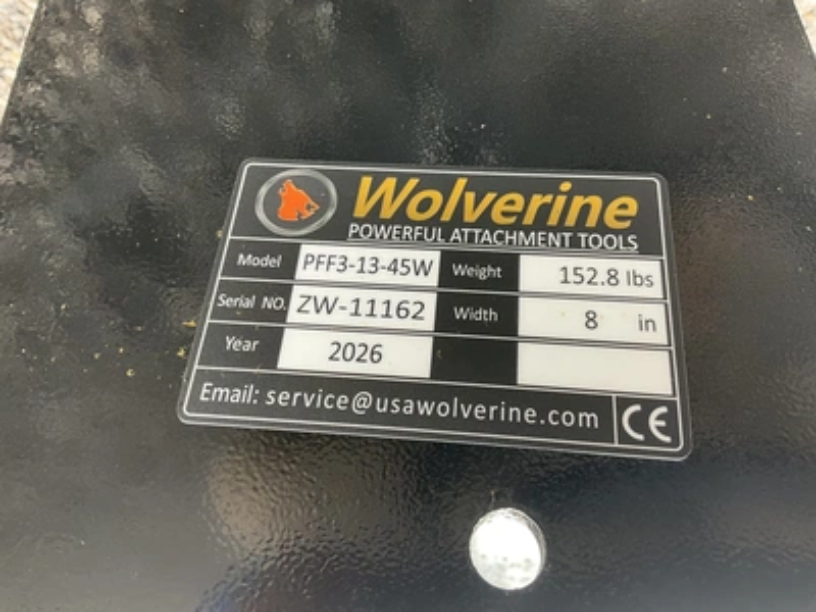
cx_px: 408
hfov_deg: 61.7
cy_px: 306
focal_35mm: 29
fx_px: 684
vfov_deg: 48.2
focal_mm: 3
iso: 25
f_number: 1.8
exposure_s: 1/122
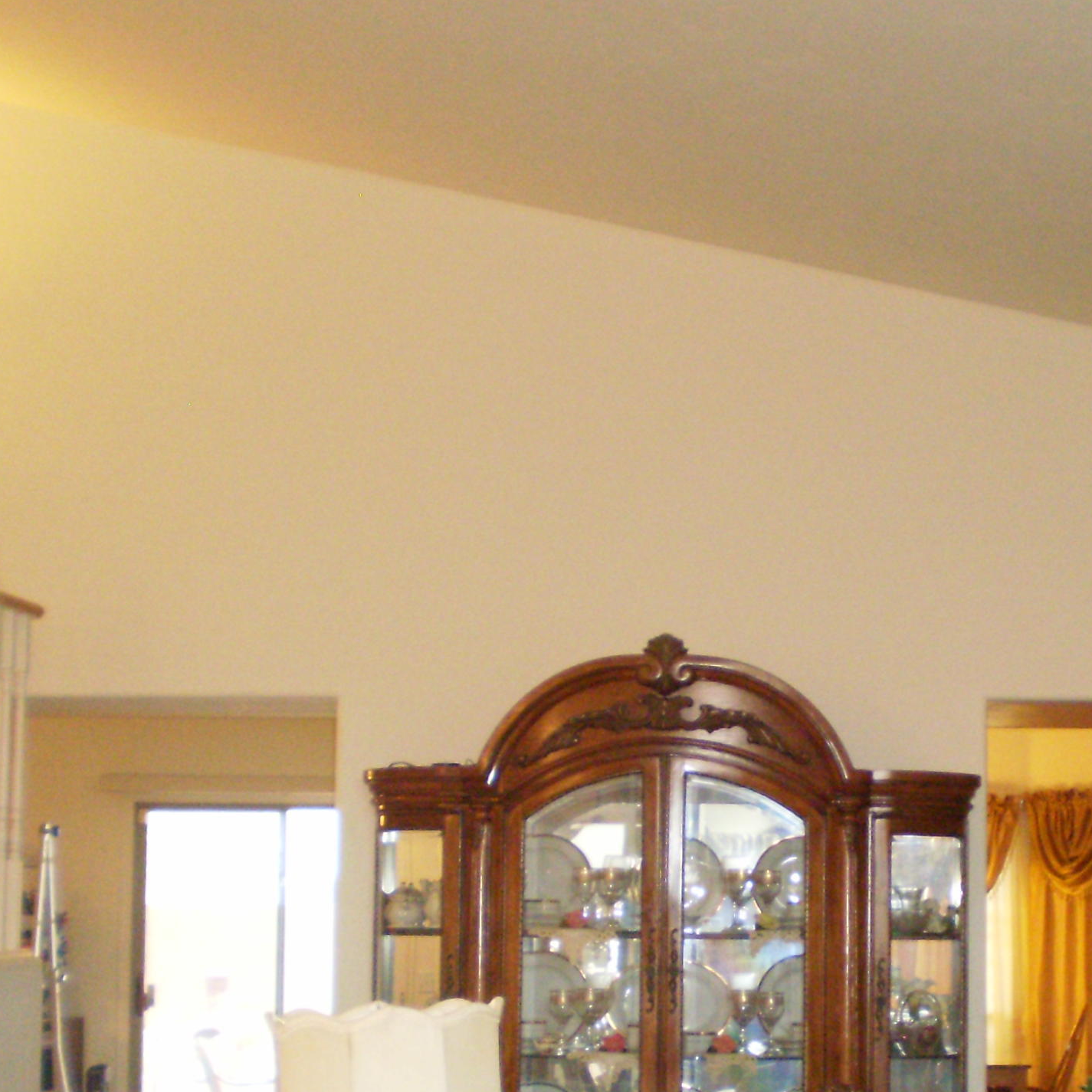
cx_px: 760
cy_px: 674
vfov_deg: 25.7
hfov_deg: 25.5
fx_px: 2391
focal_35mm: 67
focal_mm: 6.3
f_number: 3.1
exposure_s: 1/30
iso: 500
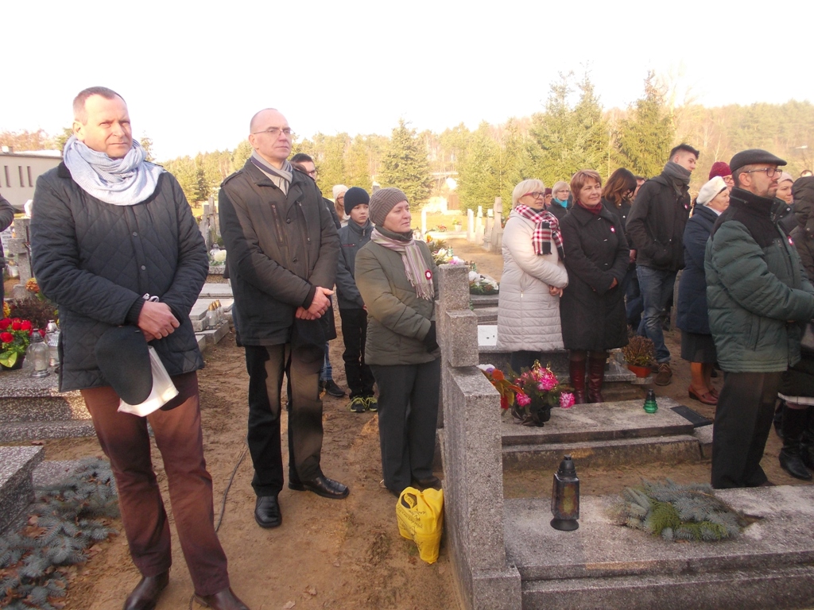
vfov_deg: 49.7
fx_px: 658
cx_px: 407
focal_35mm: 28
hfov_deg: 63.4
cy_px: 305
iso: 80
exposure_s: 1/200
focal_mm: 4
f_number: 2.7
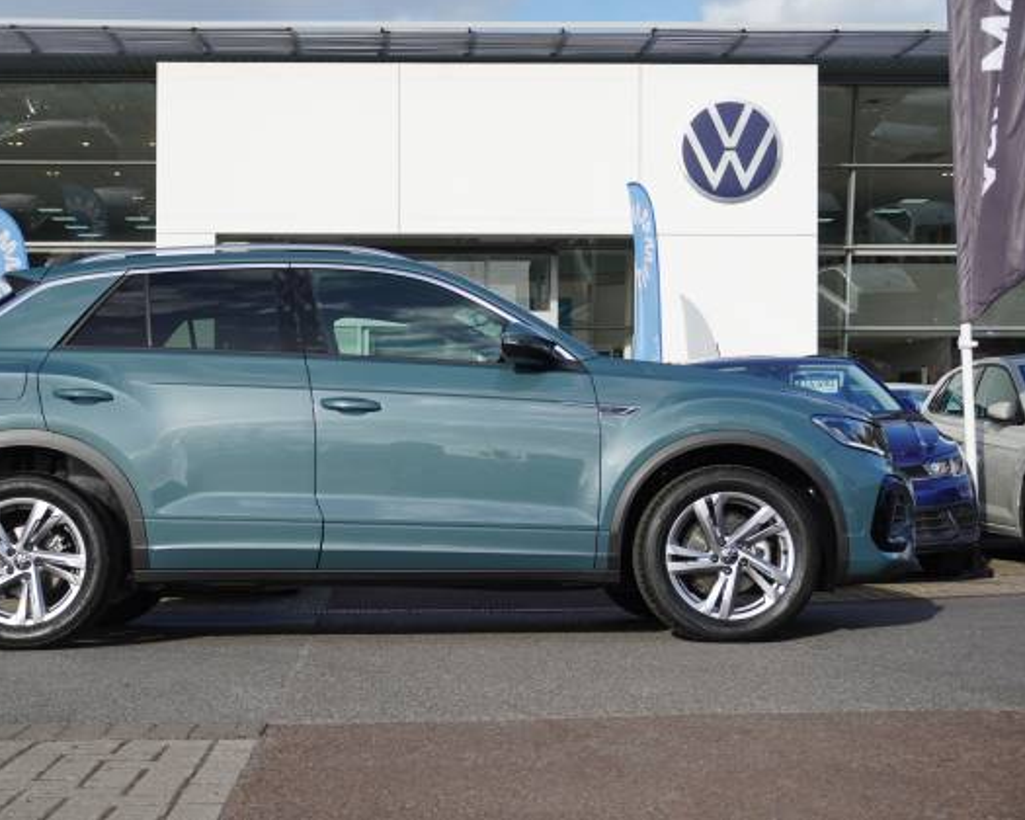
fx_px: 1716
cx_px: 406
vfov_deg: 26.9
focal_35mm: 57
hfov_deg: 33.1
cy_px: 406
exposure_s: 1/200
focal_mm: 33
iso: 100
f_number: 5.6
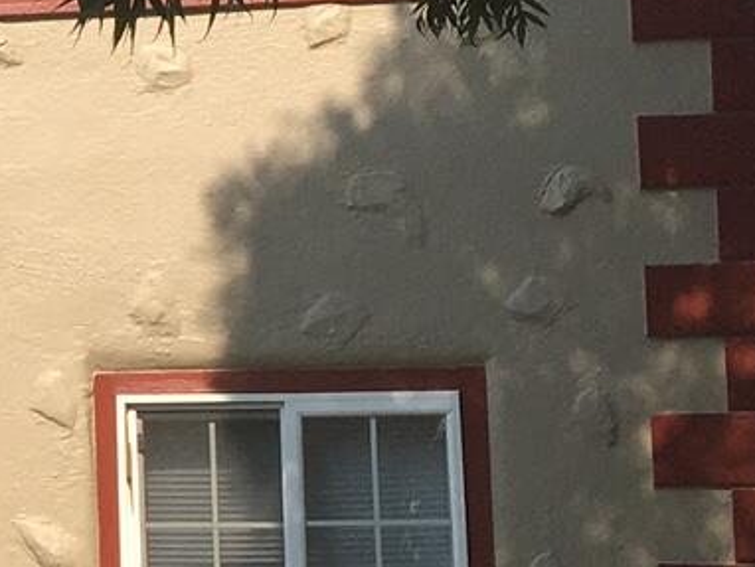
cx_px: -812
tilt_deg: +10.1
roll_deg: -1.6
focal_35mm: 153
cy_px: 261
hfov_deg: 11.5
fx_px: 3339
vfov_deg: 9.7
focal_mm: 4.15
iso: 25
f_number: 2.2
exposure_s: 1/1508
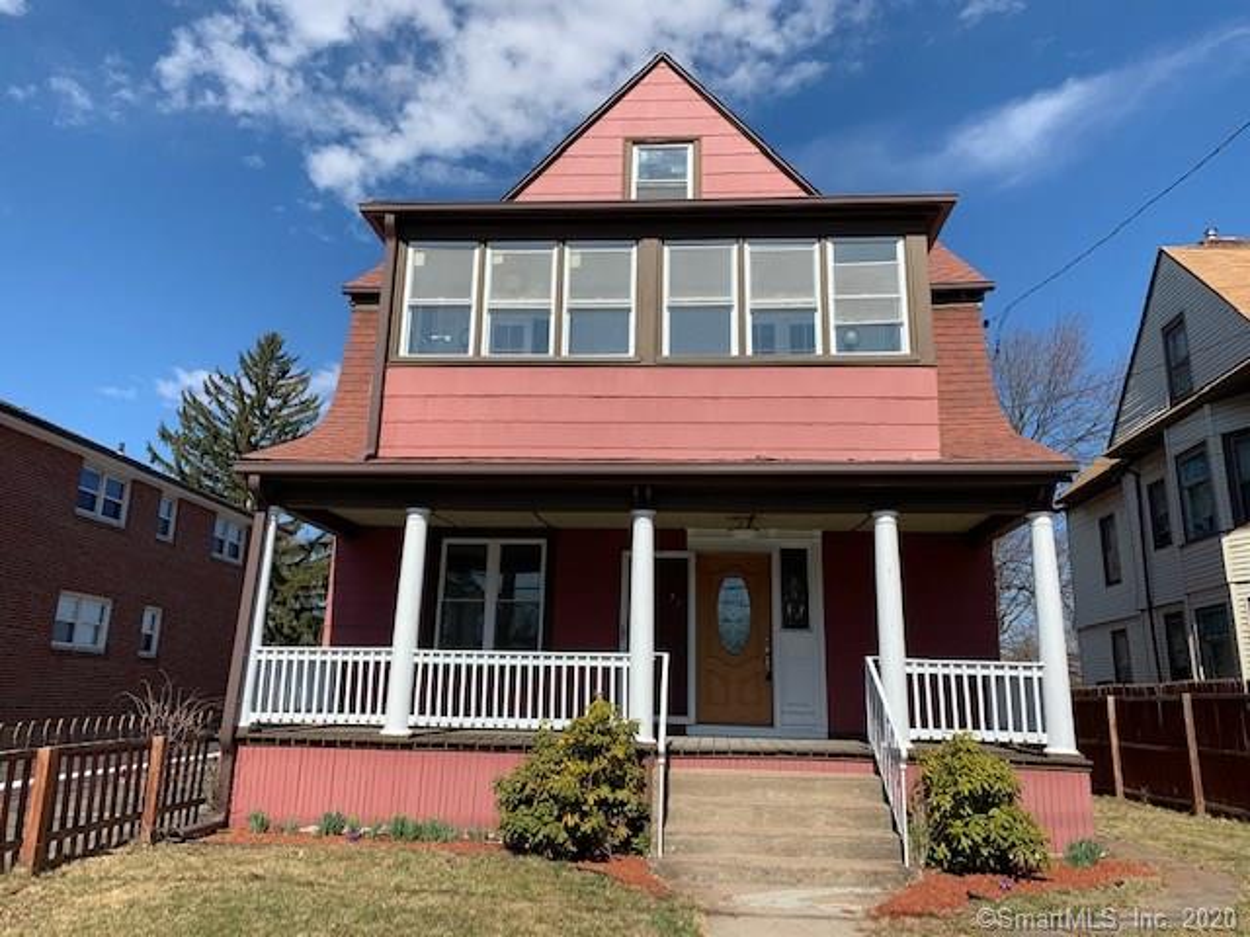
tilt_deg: +14.3
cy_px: 468
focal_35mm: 26
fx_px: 939
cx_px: 625
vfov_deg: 53.1
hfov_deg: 67.3
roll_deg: -1.5
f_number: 1.8
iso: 25
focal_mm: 4.25
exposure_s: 1/2481
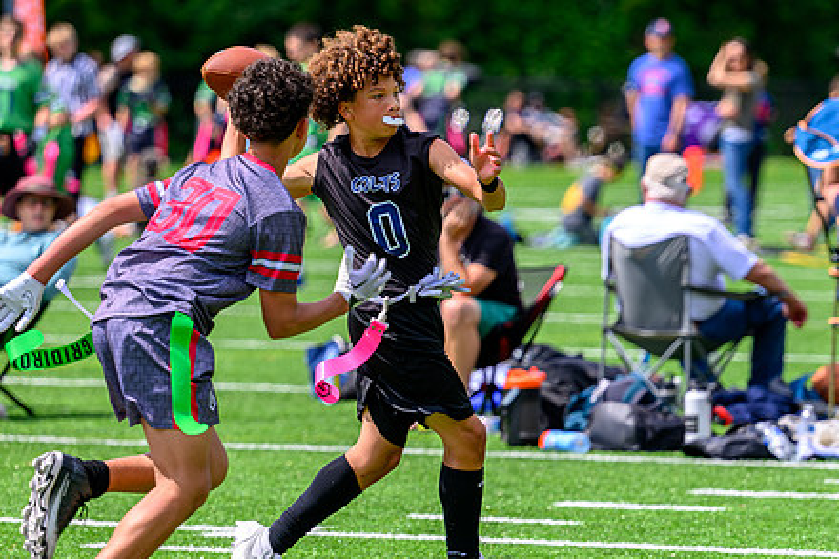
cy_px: 336
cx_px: 438
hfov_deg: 6.3
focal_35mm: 325
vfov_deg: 4.2
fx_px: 7571
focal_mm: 170
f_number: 3.2
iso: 64
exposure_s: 1/800
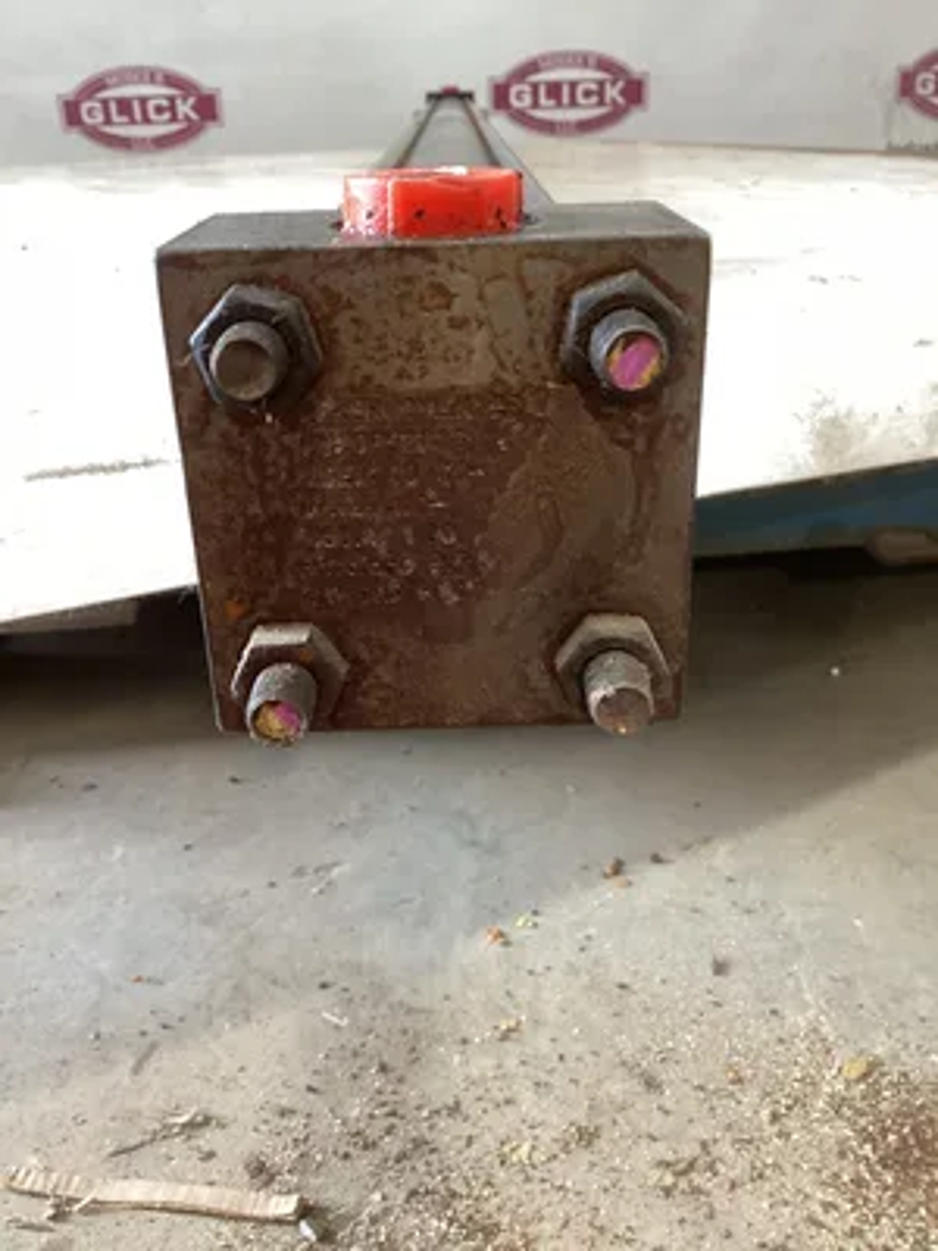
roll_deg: +3.3
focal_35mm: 31
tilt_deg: -24.4
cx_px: 469
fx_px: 1120
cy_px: 626
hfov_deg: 45.4
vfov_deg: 58.4
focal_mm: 3.3
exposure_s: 1/33
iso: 250
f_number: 2.4
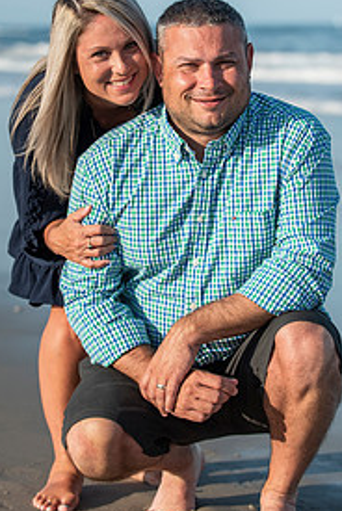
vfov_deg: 15.3
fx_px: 1905
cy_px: 167
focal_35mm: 134
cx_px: 152
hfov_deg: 10.3
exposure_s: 1/3200
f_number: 3.5
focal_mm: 82
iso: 250
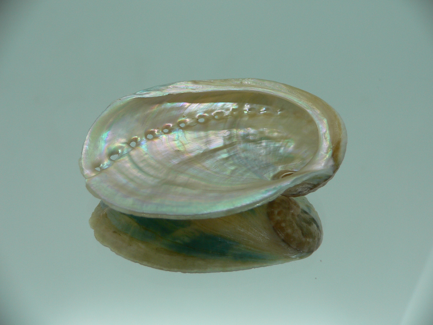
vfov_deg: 40.7
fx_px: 438
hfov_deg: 52.6
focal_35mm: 35
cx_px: 216
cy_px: 162
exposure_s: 1/60
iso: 80
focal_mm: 4.6
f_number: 2.8
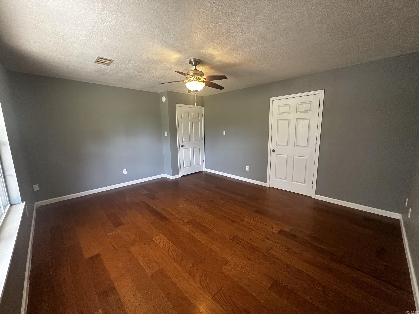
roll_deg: +0.1
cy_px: 157
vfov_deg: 85.7
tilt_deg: -8.9
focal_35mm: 14
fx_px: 169
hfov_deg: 102.1
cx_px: 210
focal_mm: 2.22
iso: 320
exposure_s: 1/120
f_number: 2.2
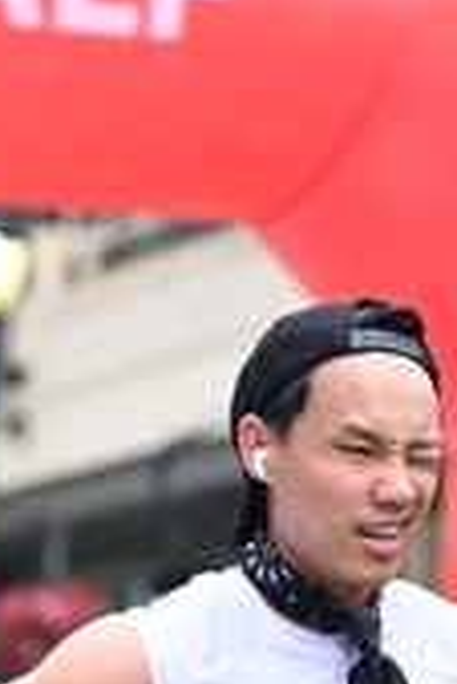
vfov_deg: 7.6
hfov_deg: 5.1
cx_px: 297
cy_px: 619
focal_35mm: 270
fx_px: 5130
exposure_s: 1/1600
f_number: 2.8
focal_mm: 83
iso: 640
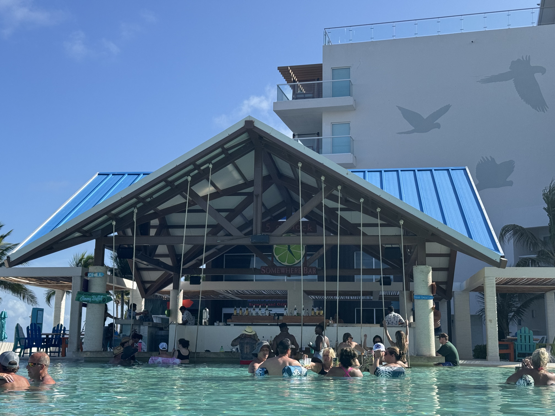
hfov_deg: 39.7
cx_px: 278
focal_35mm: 48
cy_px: 208
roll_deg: -1.0
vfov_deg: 30.3
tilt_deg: +8.4
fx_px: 770
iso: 64
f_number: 1.78
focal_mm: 6.76
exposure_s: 1/3425
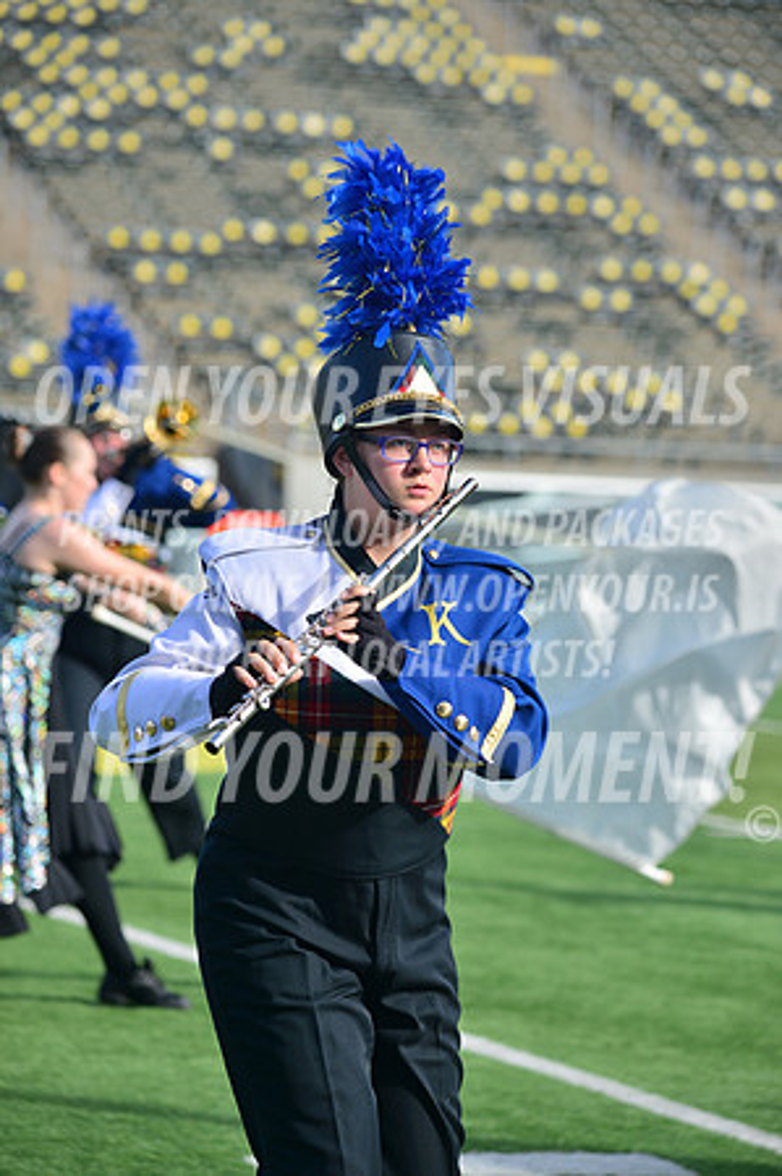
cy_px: 588
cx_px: 391
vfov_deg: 12.5
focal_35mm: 165
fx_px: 5388
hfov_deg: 8.3
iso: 125
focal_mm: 165
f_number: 5.6
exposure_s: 1/800
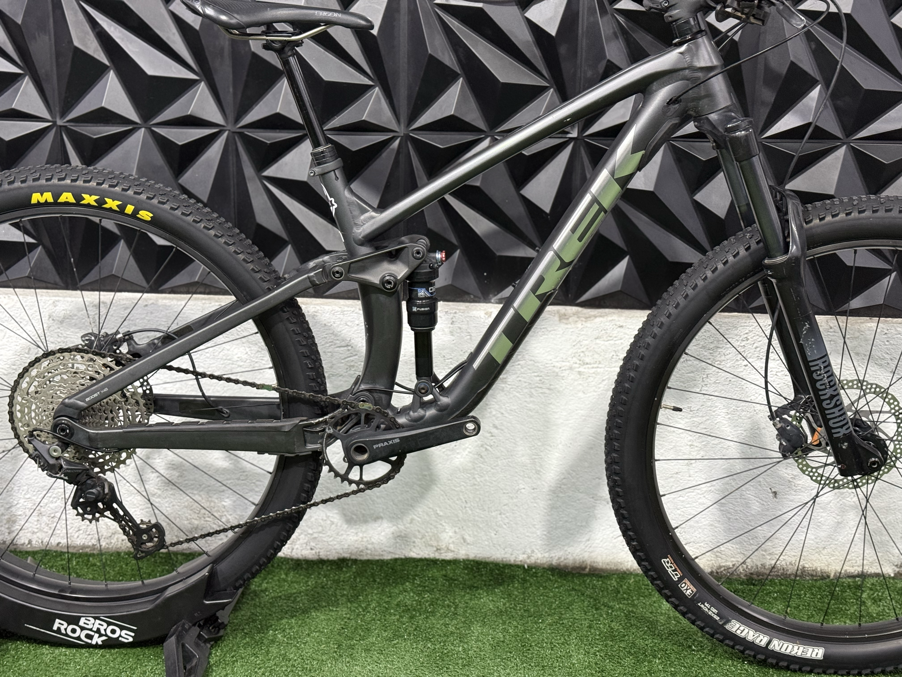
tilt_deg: -15.5
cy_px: 338
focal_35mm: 48
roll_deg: -2.0
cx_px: 451
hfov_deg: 39.7
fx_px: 1251
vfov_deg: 30.3
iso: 200
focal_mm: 6.76
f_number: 1.78
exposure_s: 1/60
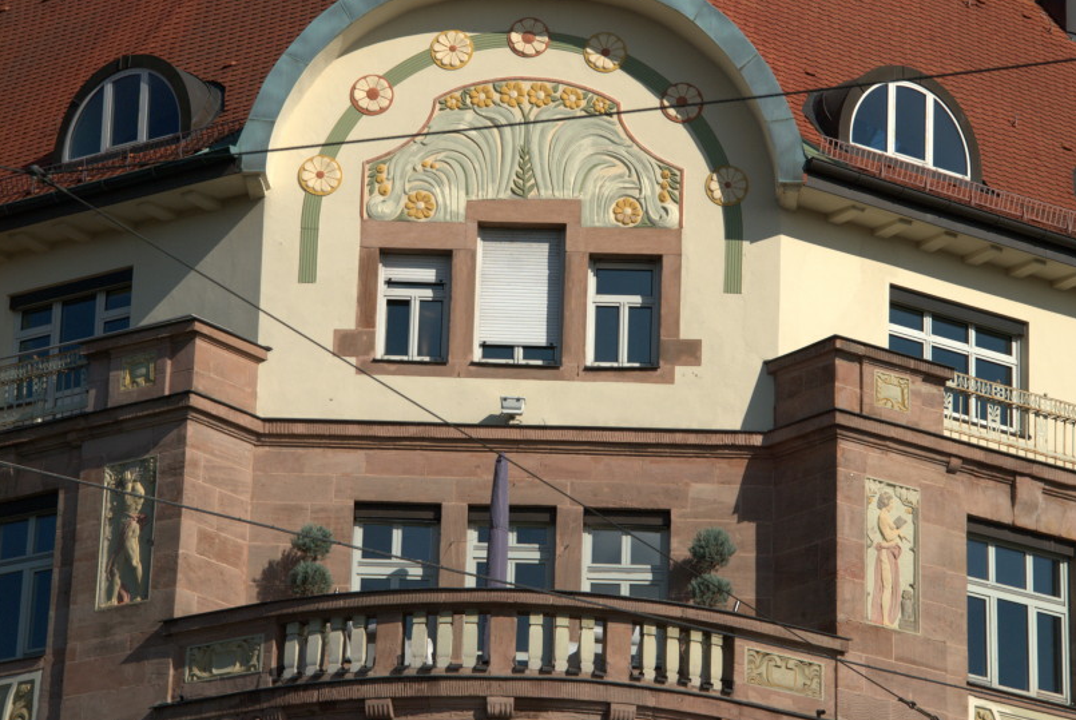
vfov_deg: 9.7
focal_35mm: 143
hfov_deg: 14.4
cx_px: 551
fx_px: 4266
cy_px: 320
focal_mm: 85
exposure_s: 1/1250
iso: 200
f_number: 9
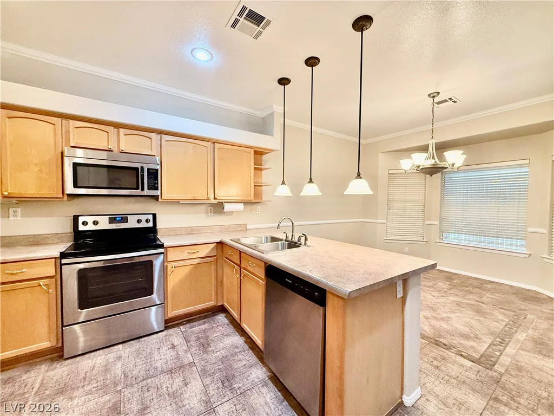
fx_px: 224
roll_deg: -0.4
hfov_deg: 102.1
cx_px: 277
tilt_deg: -0.9
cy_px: 208
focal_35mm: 14
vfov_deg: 85.7
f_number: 2.2
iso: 400
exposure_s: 1/120
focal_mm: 2.22
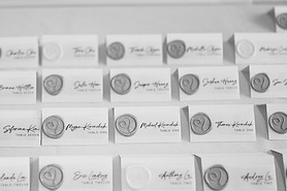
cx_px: 77
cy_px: 136
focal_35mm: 73
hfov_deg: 27.4
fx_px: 582
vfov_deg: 18.6
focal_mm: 35
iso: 100
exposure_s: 1/320
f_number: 1.4
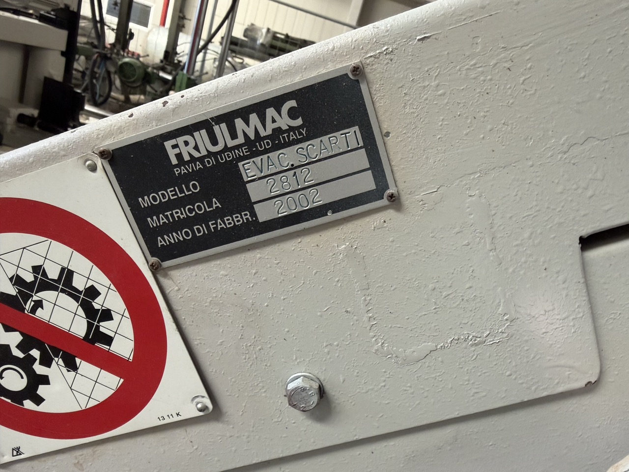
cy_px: 236
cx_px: 314
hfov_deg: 71.6
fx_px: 436
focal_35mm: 24
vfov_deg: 56.8
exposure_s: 1/121
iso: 250
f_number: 2.2
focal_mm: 2.22
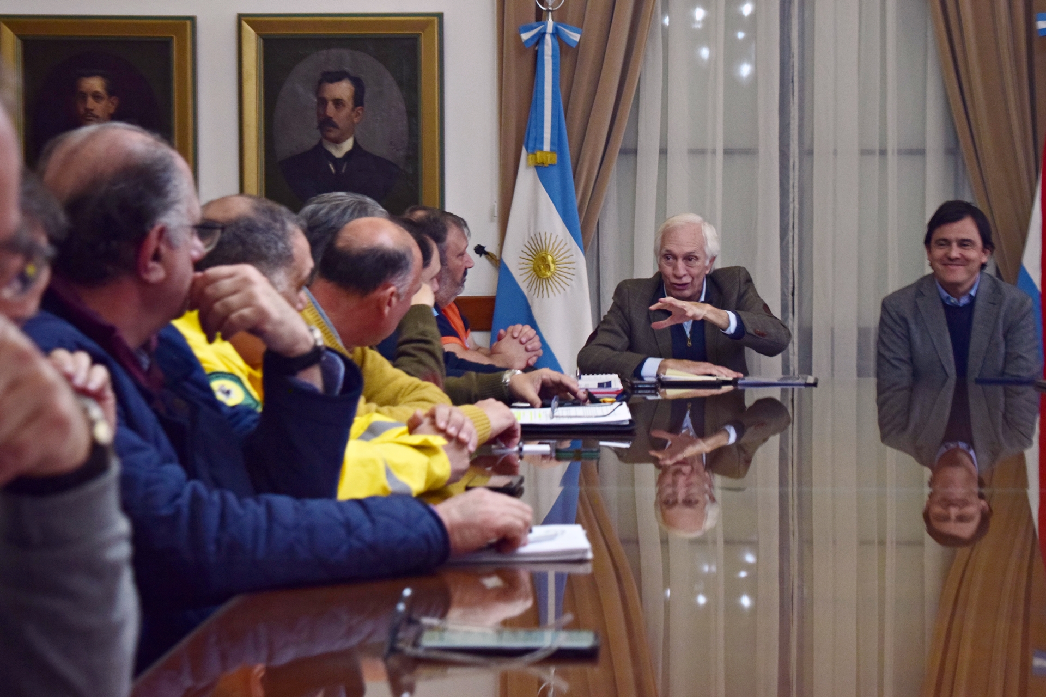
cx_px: 523
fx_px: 2397
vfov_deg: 16.6
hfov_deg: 24.6
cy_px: 348
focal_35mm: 82
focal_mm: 55
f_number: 5.6
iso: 1600
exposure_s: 1/125
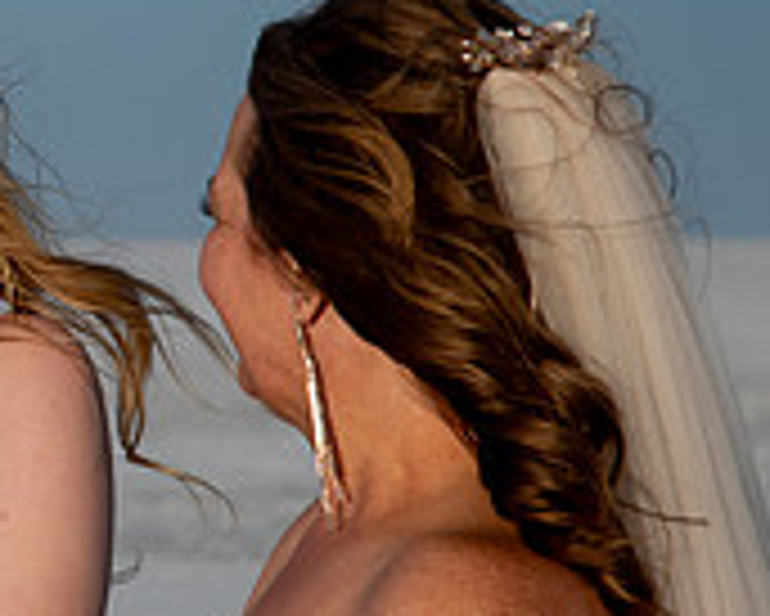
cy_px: 198
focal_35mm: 420
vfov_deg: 3.7
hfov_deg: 4.6
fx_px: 9577
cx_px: -556
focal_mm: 100
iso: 200
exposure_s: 1/400
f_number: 8
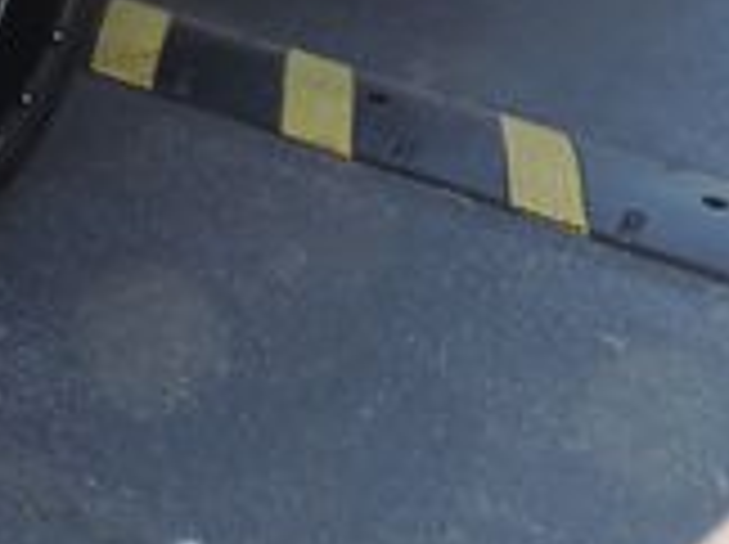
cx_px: -126
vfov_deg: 14.2
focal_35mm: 95
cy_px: -342
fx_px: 1998
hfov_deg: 19.6
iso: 80
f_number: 3
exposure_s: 1/160
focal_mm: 4.3
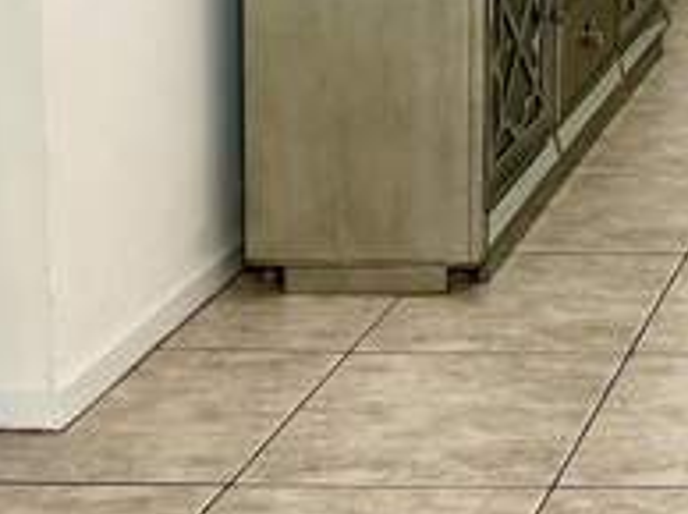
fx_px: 1965
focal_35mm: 99
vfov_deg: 14.0
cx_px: 1206
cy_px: -259
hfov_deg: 16.8
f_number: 1.78
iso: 160
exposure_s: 1/60
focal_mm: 6.86
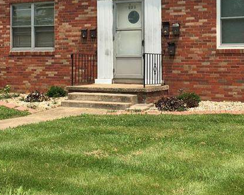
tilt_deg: +3.4
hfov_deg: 27.1
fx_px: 505
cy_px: 50
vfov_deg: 21.7
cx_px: 108
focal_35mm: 70
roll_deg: -0.9
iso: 25
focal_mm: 4.15
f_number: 2.2
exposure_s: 1/1832
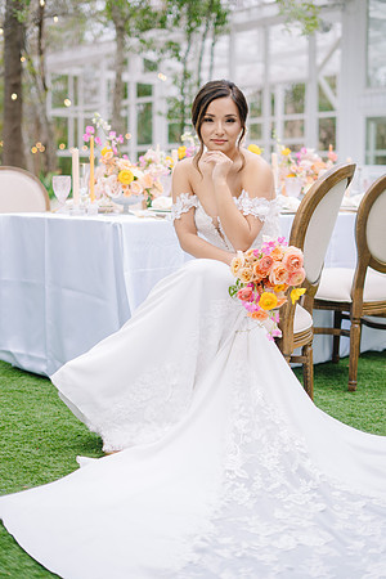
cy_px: 290
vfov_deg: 39.6
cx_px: 193
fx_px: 804
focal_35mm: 50
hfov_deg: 27.0
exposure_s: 1/160
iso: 50
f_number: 2
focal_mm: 50
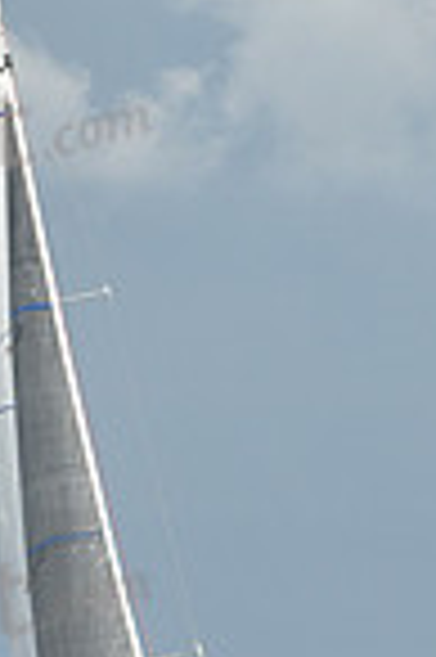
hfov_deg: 1.8
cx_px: 384
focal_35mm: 755
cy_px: 356
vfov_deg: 2.7
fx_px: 13747
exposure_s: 1/1250
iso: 250
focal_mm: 190
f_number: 9
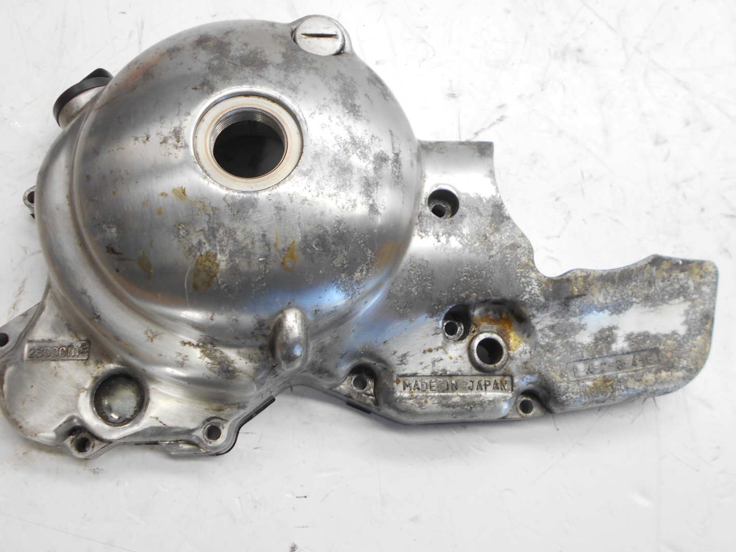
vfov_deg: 48.2
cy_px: 262
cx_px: 346
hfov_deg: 61.6
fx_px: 617
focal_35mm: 29
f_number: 3.2
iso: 80
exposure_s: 1/30
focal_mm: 4.6
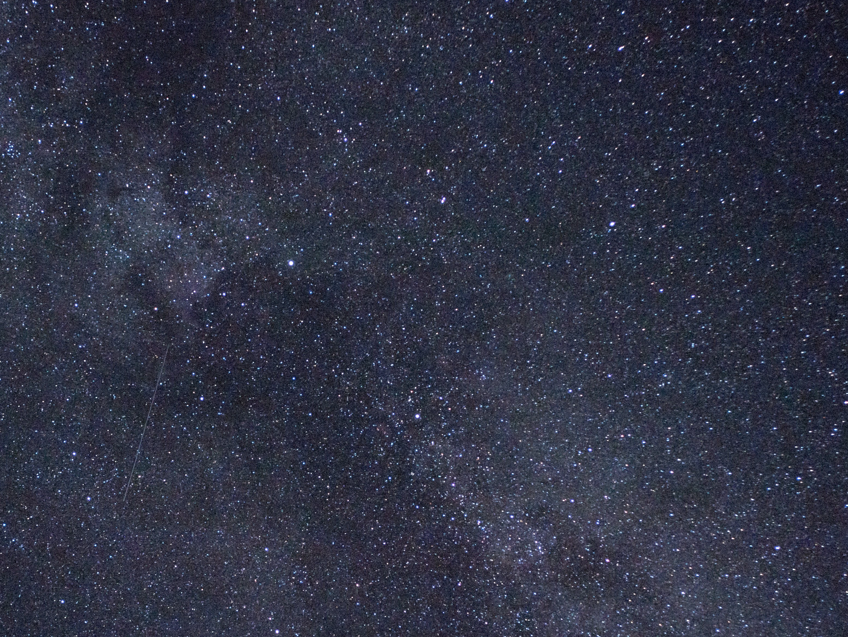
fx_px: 1814
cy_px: 376
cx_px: 334
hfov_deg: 26.3
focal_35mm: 74
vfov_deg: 19.9
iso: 200
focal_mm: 25
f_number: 2.2
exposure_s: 10
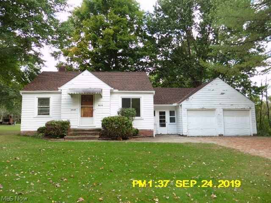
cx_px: 136
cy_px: 102
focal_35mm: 24
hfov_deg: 71.6
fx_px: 188
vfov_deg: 56.8
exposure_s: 1/60
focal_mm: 4.3
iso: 125
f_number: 3.3
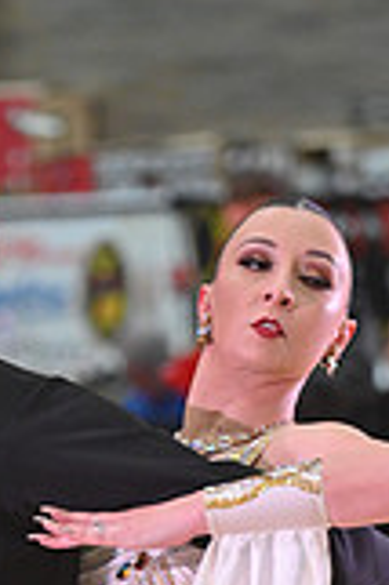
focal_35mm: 560
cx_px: 16
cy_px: 839
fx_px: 9096
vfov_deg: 3.7
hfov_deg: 2.4
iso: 2500
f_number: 4.5
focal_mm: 155
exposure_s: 1/400
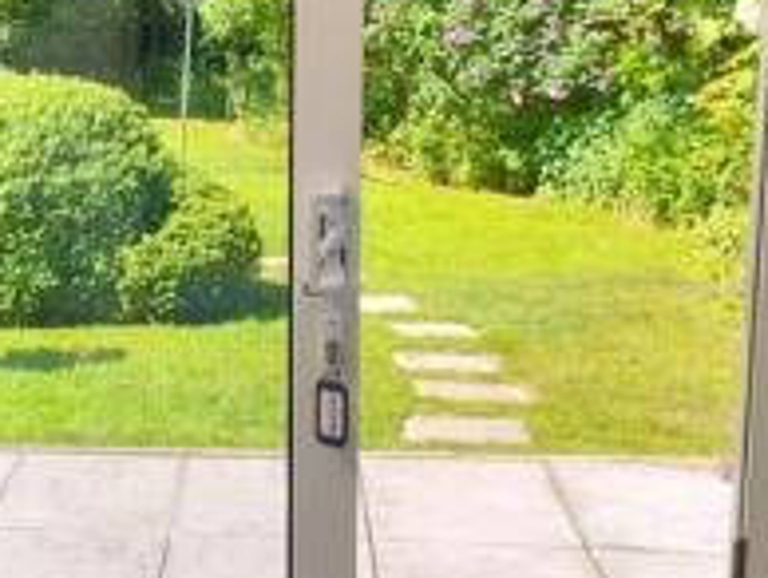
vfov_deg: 19.6
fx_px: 1666
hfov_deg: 23.3
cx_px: -196
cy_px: 362
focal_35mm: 75
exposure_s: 1/291
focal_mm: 4.6
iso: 20
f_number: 2
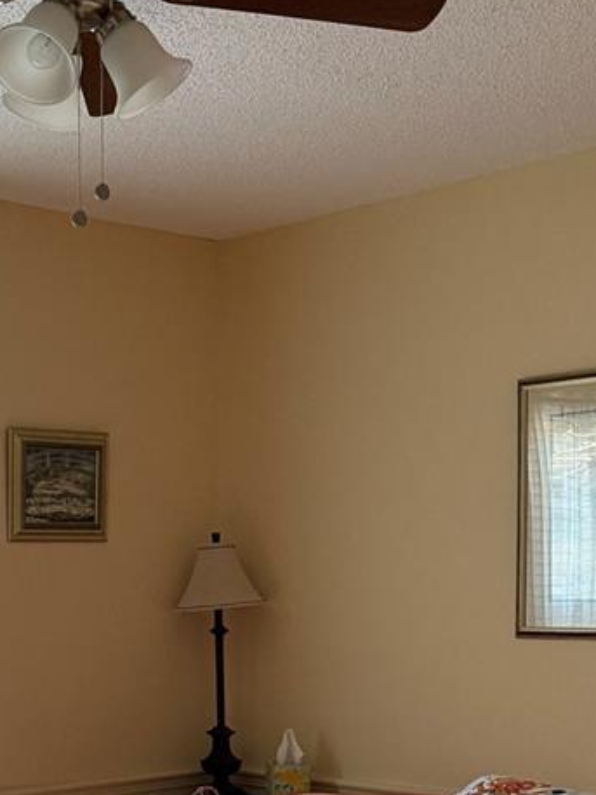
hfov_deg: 22.6
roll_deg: -1.3
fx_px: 1446
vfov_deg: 29.7
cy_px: 687
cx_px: 28
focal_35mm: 63
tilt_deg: -4.3
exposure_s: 1/60
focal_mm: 6.76
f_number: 1.78
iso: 320
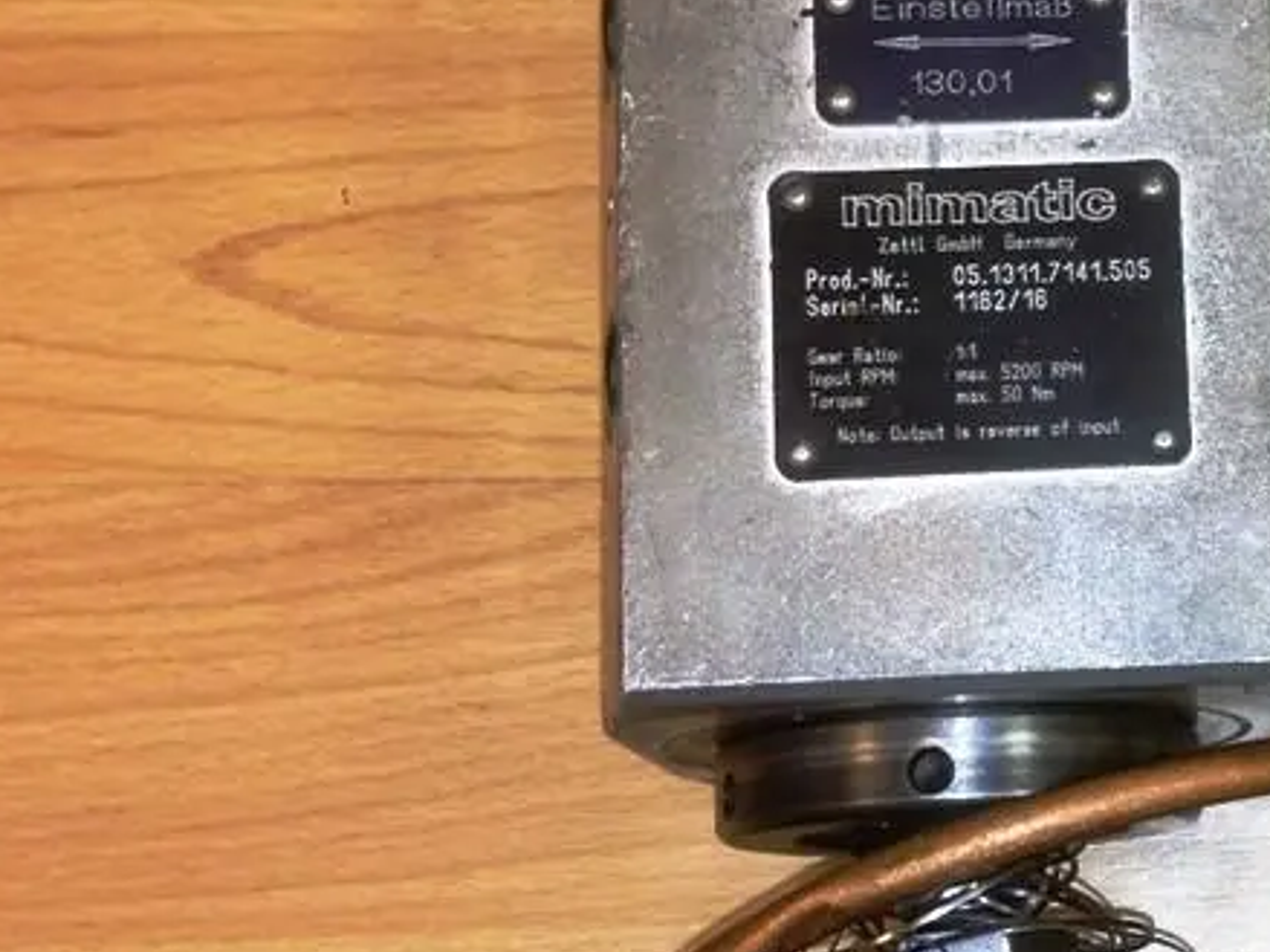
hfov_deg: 23.8
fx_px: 2824
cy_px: 486
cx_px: 1383
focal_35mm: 77
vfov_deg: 19.1
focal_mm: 4.13
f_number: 2.4
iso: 50
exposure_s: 1/39
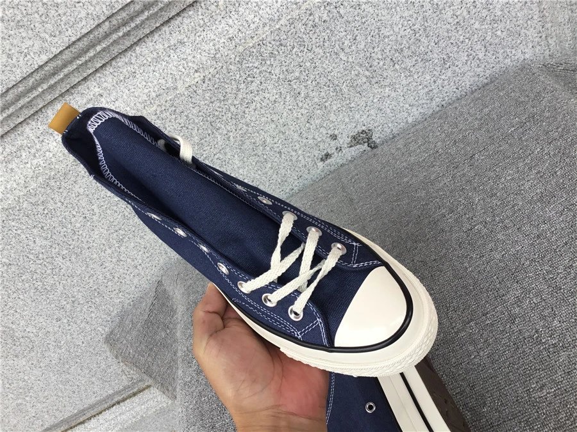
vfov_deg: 45.4
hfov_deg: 58.4
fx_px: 517
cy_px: 216
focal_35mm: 31
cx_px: 288
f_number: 2.4
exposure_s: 1/115
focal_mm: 3.3
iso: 25
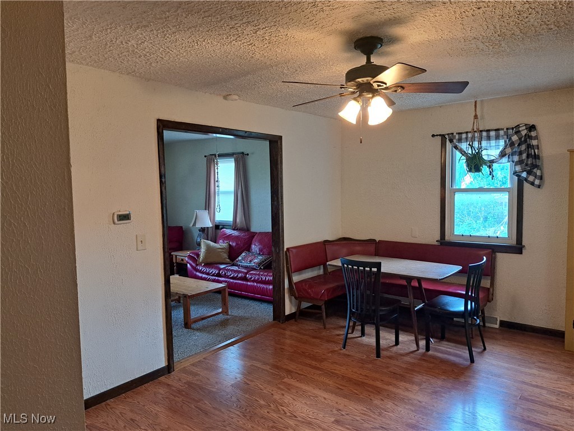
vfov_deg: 56.8
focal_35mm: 24
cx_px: 287
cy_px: 216
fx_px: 398
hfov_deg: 71.6
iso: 250
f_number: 1.8
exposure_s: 1/60
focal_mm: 5.23
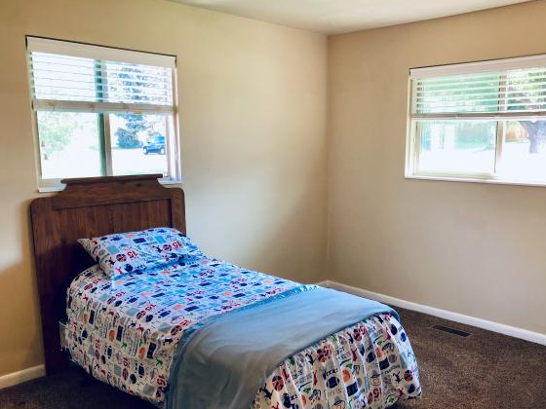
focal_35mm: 32
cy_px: 230
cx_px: 311
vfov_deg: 44.1
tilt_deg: -9.2
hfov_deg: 56.6
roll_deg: -0.6
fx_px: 505
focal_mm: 4
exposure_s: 1/30
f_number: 1.8
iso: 25
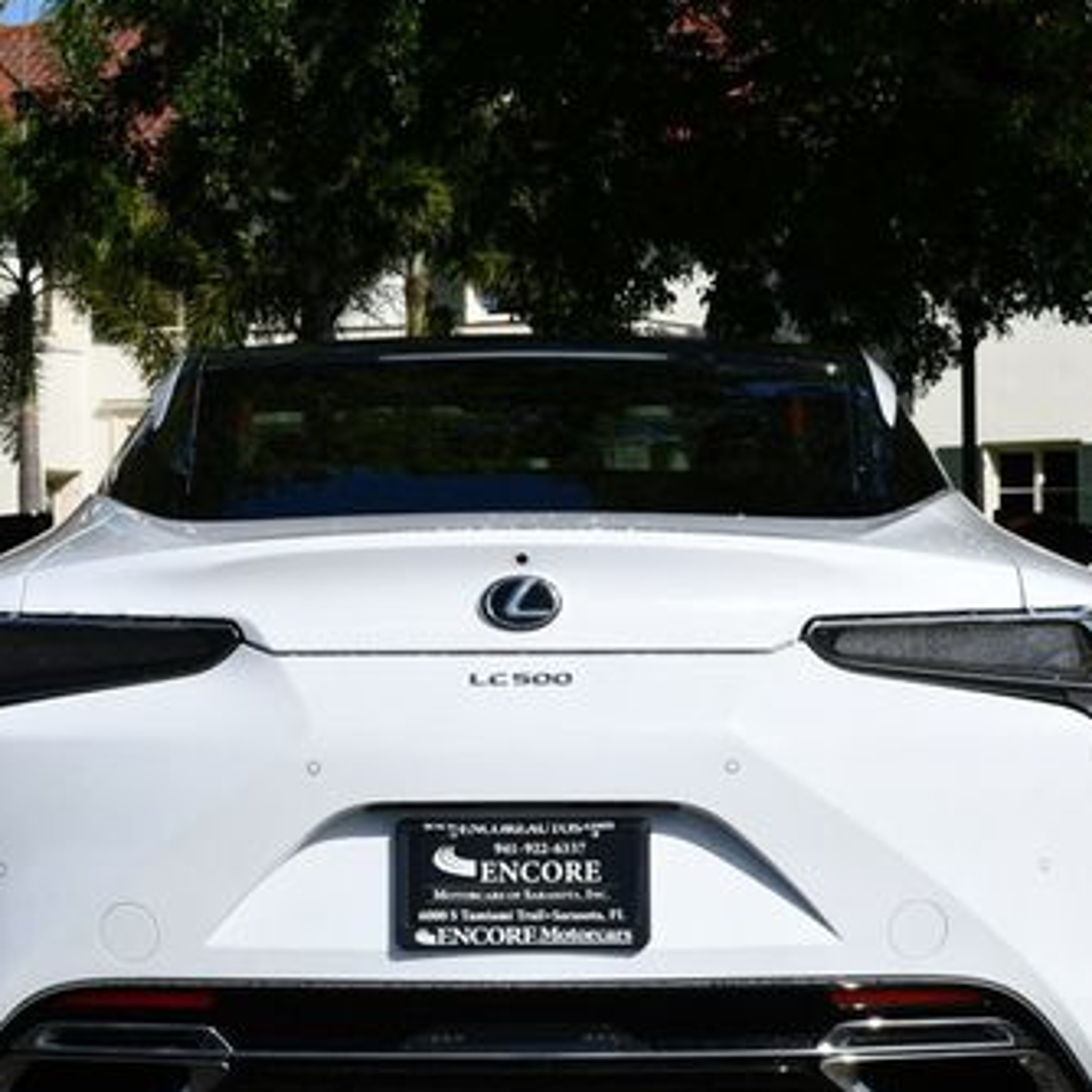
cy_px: 677
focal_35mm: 114
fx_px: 4069
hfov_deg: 15.3
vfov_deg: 15.3
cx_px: 510
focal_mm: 35
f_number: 9
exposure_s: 1/320
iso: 100
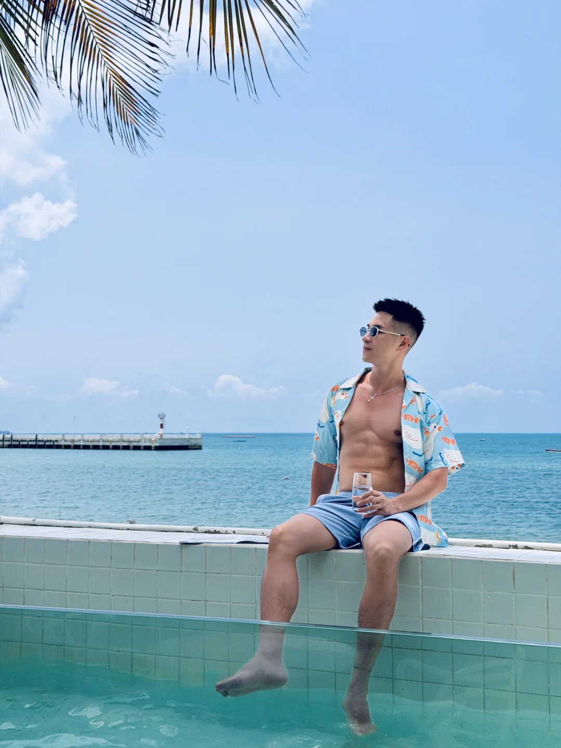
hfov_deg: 30.3
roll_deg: +0.2
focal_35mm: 48
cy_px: 374
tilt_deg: +4.0
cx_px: 280
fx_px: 1037
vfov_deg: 39.7
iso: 64
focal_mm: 6.76
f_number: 1.78
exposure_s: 1/9901
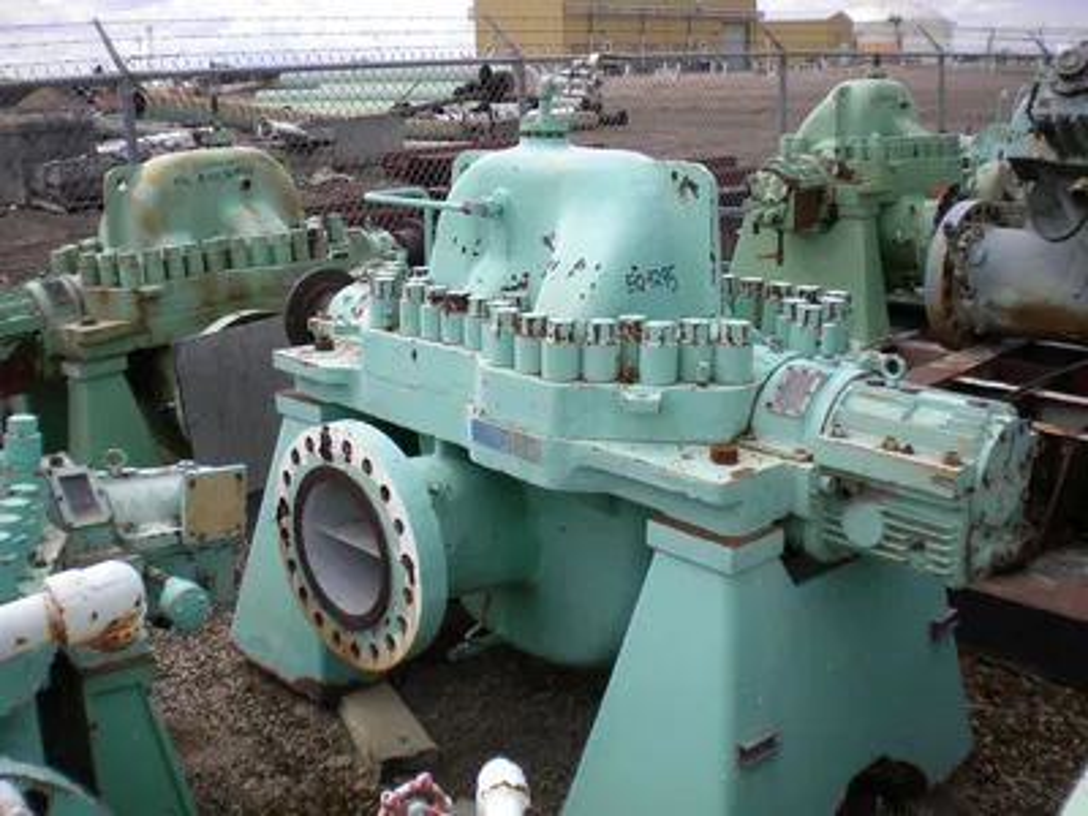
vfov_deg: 40.7
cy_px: 408
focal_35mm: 35
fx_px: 1100
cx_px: 544
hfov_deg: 52.6
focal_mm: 6.3
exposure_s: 1/626
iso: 80
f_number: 4.6
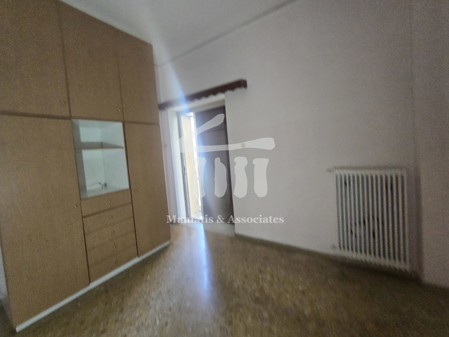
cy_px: 168
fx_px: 169
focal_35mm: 13
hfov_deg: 106.2
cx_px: 224
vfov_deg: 89.9
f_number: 2.2
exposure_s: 1/50
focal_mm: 2.2
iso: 400
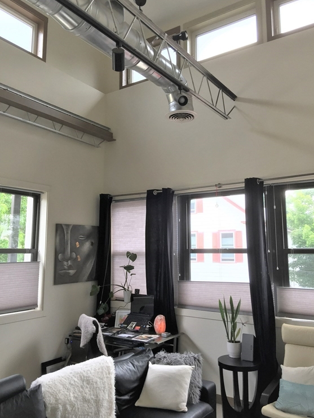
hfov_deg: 46.8
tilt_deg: +8.6
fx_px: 363
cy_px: 208
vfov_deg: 59.9
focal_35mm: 30
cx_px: 158
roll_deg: -0.3
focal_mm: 4.15
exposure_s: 1/120
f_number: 2.2
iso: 50
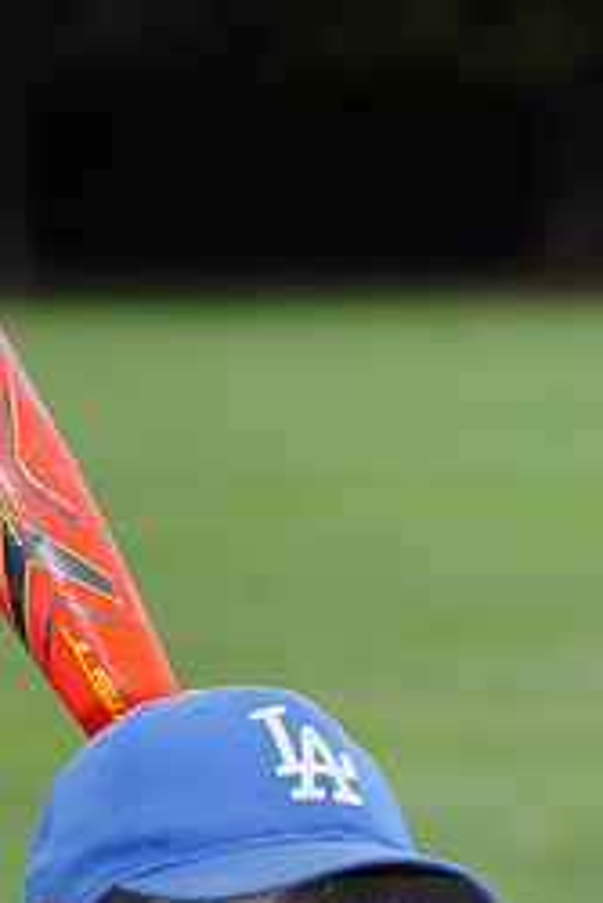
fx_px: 11641
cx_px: 175
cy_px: 928
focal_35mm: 464
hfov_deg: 3.0
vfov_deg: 4.4
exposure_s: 1/200
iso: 200
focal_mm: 200
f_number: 8
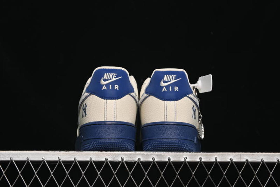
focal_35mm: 75
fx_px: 583
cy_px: 94
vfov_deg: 18.2
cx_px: 140
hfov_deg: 27.0
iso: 160
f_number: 6.3
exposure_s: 1/60
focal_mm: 50
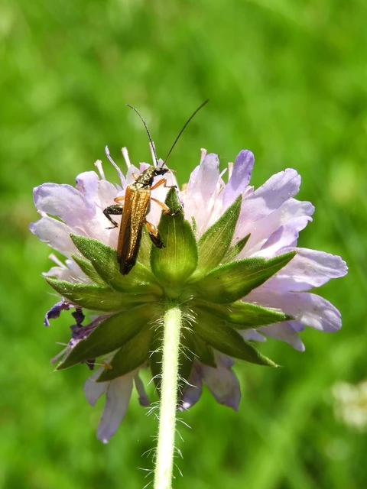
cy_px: 244
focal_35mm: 65
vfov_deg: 29.8
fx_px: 919
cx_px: 184
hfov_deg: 22.6
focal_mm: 11.6
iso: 100
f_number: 4.2
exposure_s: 1/500
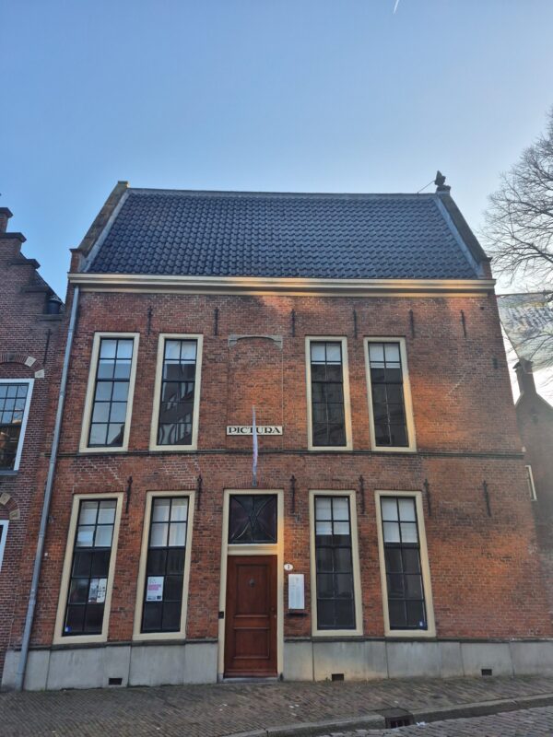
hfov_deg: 58.9
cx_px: 276
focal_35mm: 23
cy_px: 368
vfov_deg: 73.9
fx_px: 490
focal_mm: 5.4
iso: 25
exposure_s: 1/292
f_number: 1.8
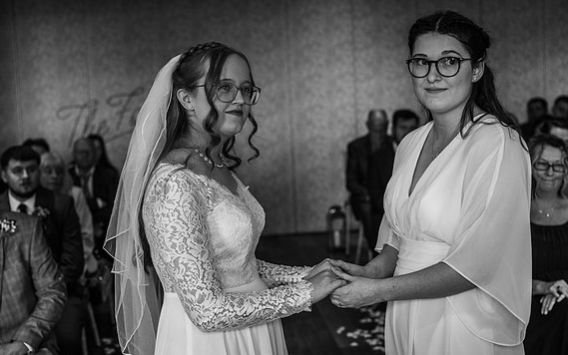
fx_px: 836
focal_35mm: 54
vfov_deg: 24.0
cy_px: 172
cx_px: 287
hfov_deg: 37.5
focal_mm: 52
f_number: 3.5
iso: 500
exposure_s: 1/200
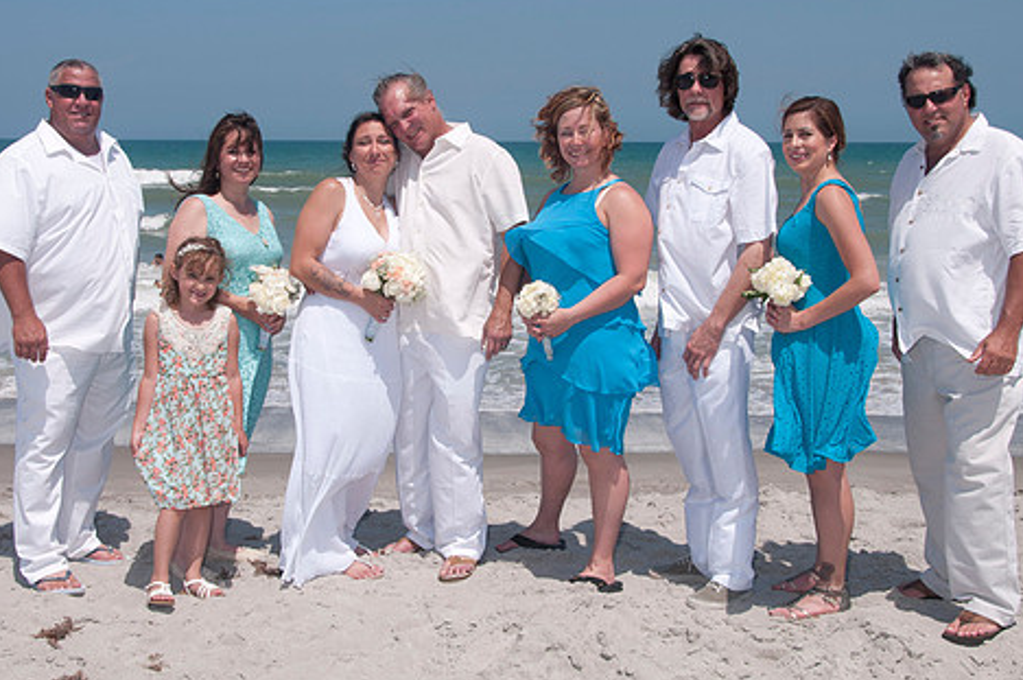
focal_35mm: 52
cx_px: 470
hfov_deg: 38.2
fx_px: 1476
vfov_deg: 25.9
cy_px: 283
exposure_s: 1/250
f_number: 13
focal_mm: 28
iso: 100
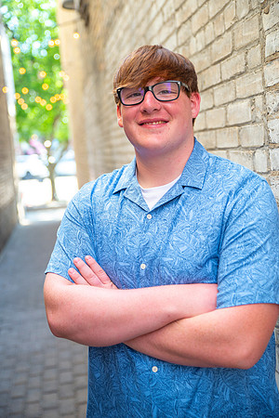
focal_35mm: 46
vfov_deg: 42.7
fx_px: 535
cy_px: 209
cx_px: 140
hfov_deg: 29.2
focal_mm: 46
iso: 160
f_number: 2.8
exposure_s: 1/160
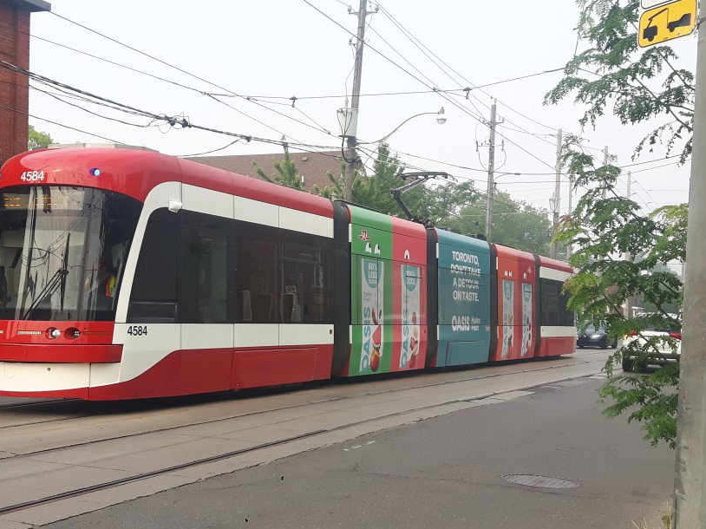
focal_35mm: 39
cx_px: 299
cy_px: 298
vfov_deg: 36.7
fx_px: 795
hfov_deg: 47.7
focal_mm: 3.7
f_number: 1.9
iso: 40
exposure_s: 1/438
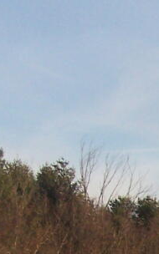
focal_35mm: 181
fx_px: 1255
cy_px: 383
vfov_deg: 11.1
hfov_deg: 7.0
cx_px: 317
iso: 200
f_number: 4
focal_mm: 6.3
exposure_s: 1/1000
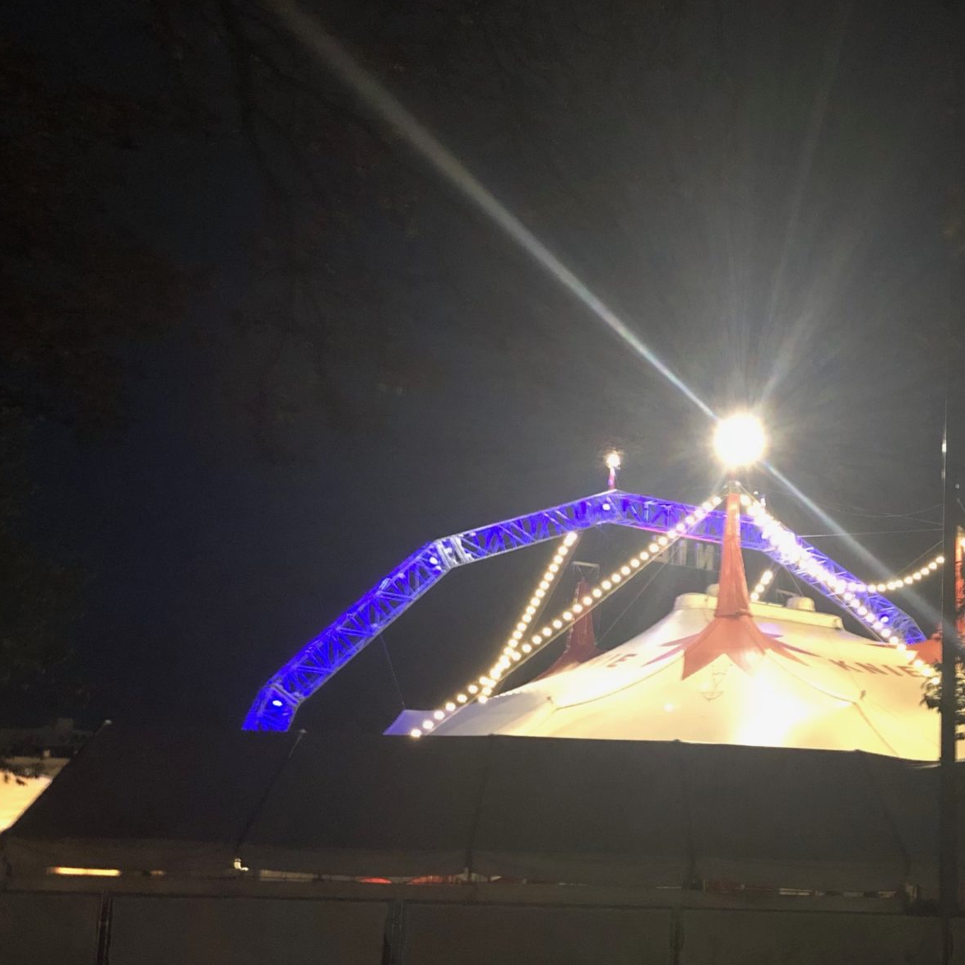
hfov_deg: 31.1
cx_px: 721
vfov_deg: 31.5
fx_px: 1703
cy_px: 611
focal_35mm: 54
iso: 160
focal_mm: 4
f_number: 1.8
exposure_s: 1/4
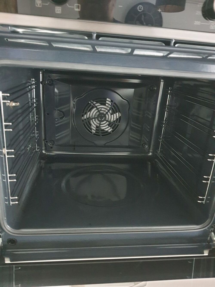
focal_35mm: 26
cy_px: 144
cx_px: 108
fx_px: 215
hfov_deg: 53.1
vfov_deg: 67.3
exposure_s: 1/8
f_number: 1.7
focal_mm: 4.32
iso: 1000
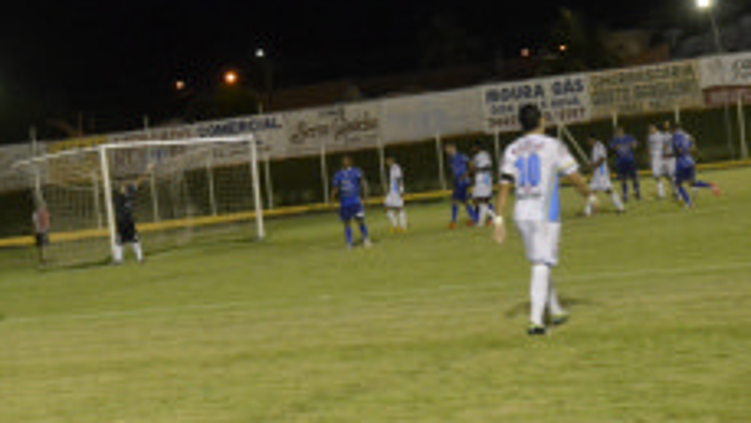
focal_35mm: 96
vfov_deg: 12.6
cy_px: 238
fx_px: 1912
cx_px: 0
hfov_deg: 21.4
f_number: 4
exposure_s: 1/40
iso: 3200
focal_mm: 28
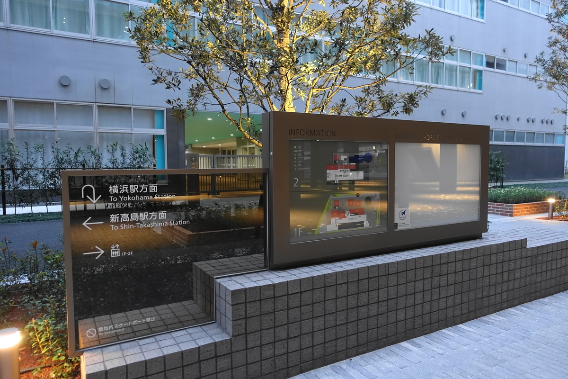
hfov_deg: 73.7
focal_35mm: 24
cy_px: 190
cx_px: 284
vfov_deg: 53.1
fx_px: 379
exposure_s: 1/30
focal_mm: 8.8
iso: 640
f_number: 1.8
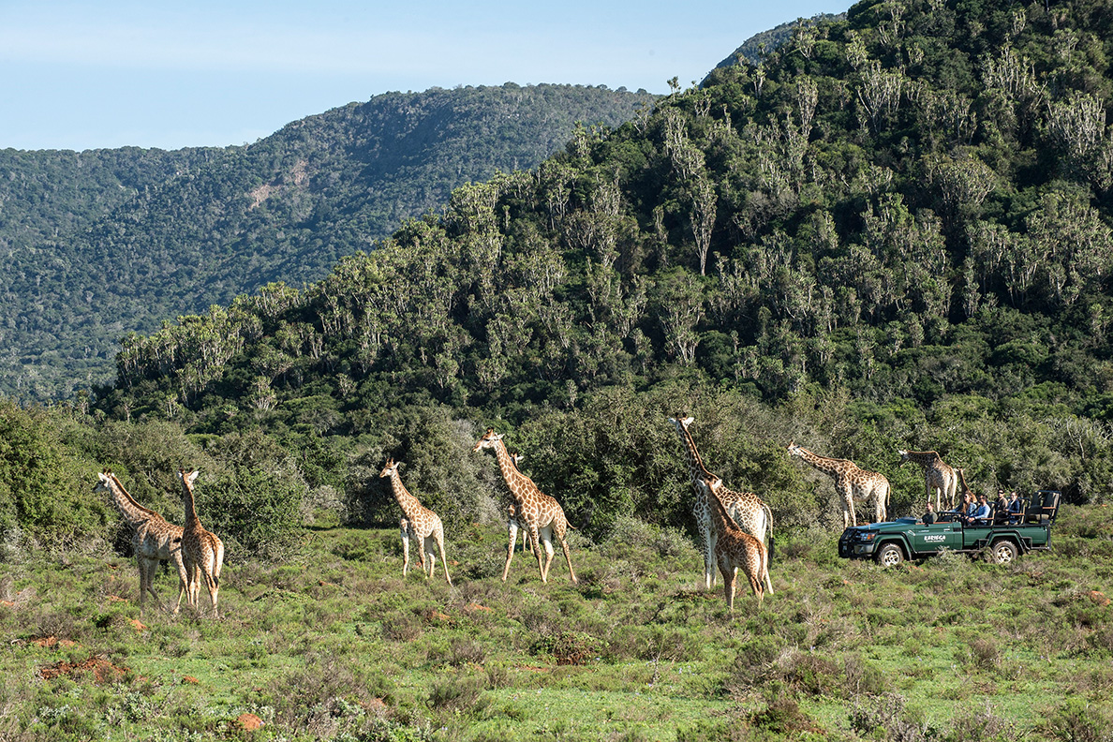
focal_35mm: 155
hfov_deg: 13.2
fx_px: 4792
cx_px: 556
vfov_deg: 8.9
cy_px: 371
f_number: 13
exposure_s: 1/160
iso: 400
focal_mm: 155
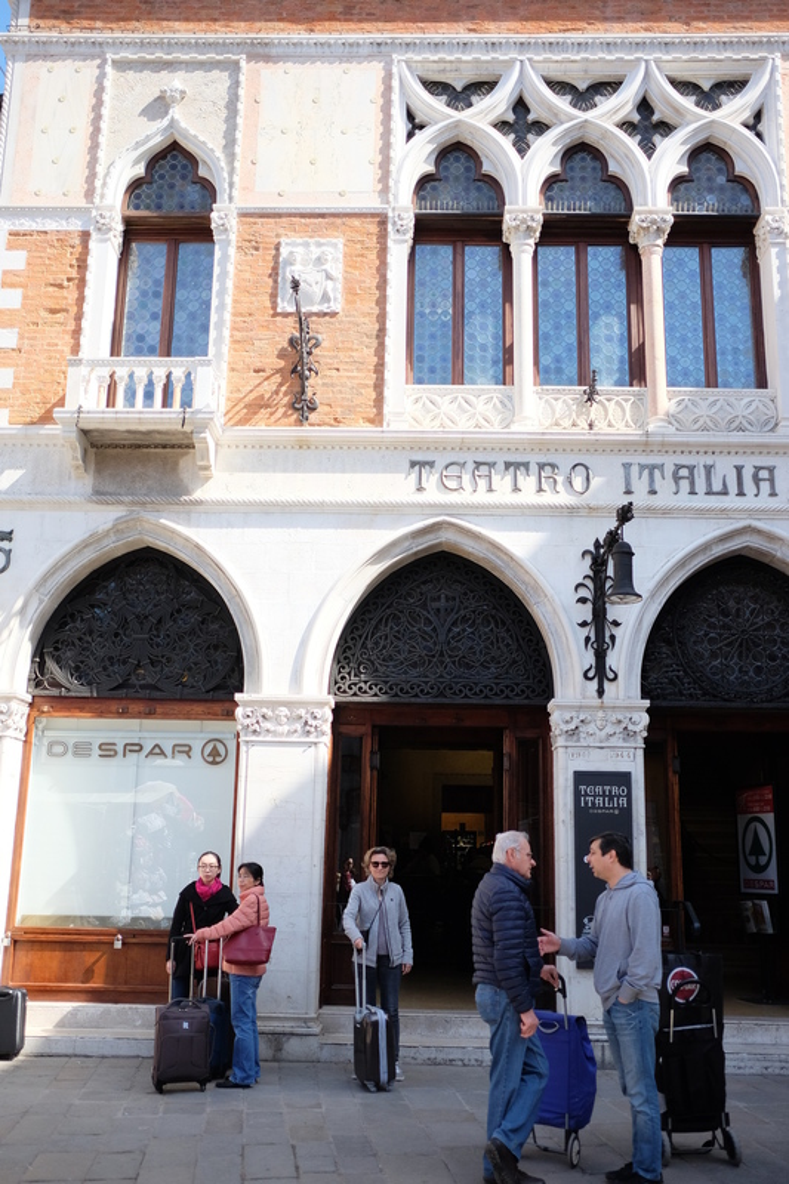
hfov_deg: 37.8
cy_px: 592
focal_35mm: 35
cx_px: 394
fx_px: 1151
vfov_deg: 54.4
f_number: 2
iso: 400
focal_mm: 23
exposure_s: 1/2500
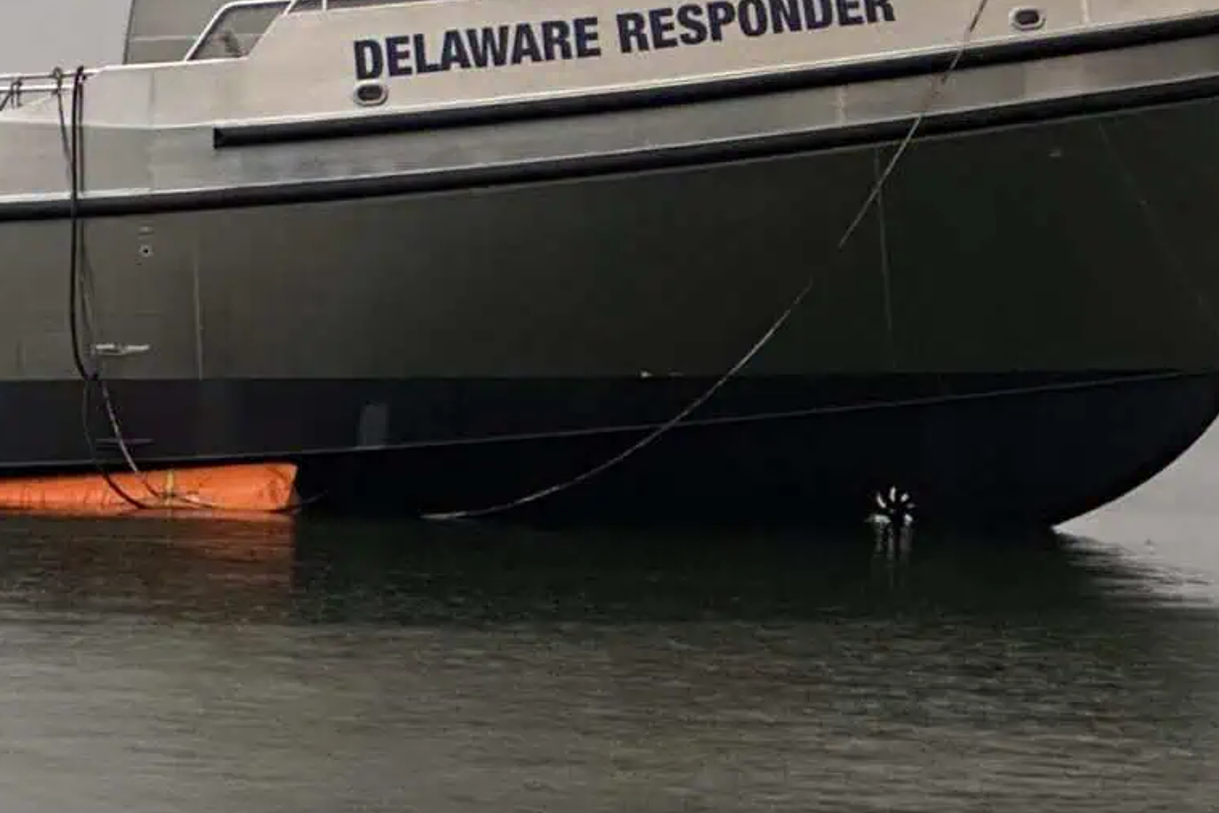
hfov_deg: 7.5
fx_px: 9142
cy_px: 111
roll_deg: -2.1
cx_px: -482
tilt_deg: +0.7
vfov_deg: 5.1
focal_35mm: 270
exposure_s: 1/60
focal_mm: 9
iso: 400
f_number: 2.8
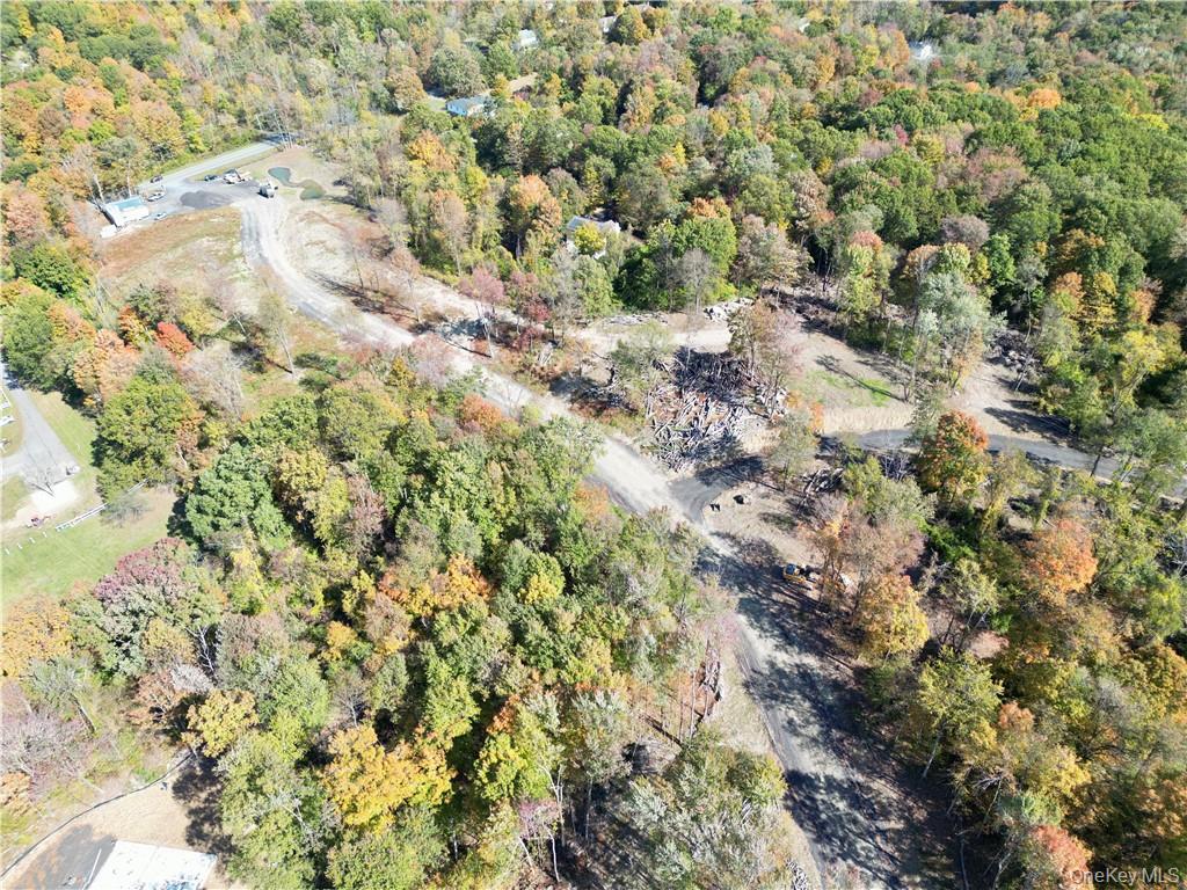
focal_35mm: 24
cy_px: 445
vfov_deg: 56.8
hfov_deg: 71.6
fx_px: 823
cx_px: 594
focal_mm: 6.72
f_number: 1.7
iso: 120
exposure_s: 1/1000
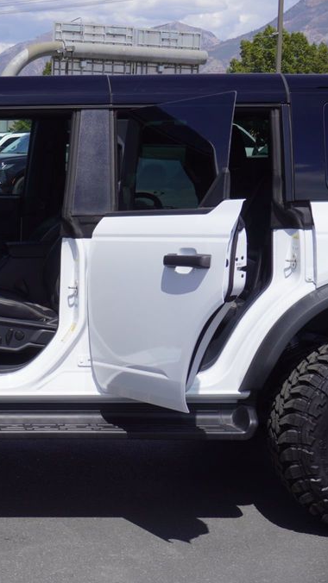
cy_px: 292
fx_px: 1142
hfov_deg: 15.5
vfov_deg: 28.7
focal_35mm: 74
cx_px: -109
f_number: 11
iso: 100
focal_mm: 31
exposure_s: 1/200
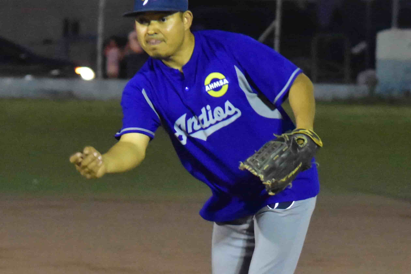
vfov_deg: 3.5
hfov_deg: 5.2
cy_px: 180
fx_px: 4486
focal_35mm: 393
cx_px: 163
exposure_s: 1/160
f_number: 5.6
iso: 8000
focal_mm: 110
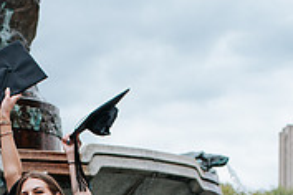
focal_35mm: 138
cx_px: 41
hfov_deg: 14.7
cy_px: 362
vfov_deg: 9.4
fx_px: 1123
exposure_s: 1/800
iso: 110
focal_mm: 35
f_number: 3.5
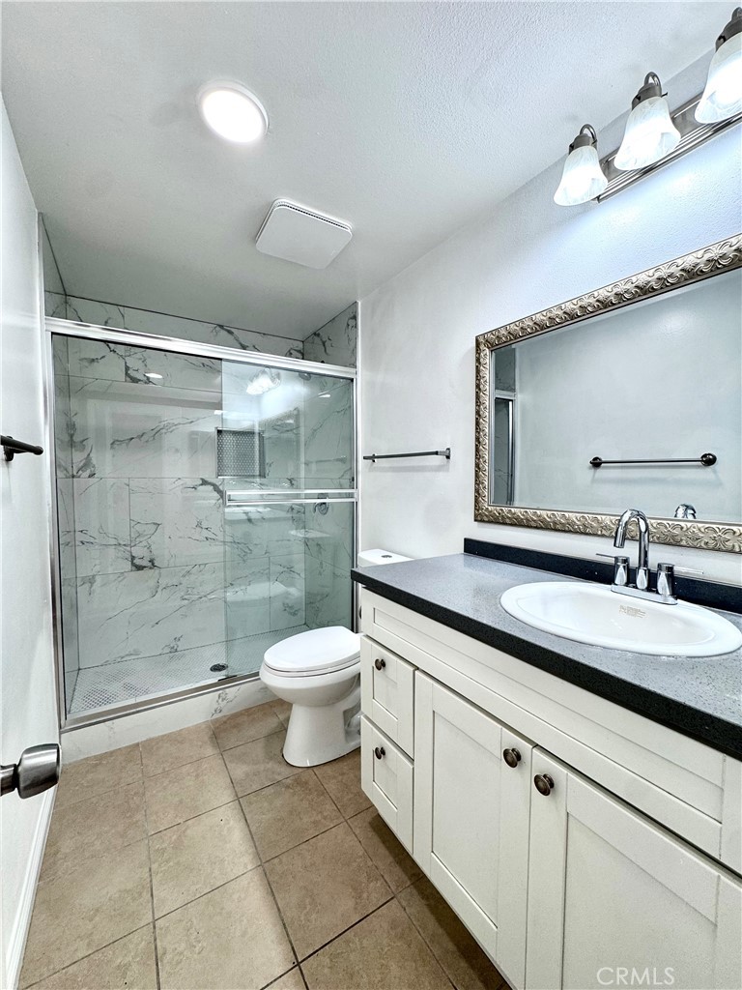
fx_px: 400
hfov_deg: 85.7
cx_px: 371
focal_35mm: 14
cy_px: 495
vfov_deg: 102.1
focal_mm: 2.22
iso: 64
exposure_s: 1/120
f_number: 2.2
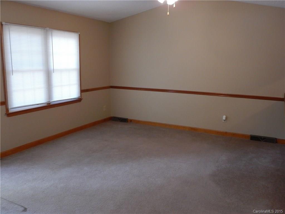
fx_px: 255
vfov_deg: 45.4
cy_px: 107
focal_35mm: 31
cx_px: 142
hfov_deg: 58.4
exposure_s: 1/25
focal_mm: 5.6
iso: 400
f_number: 4.2
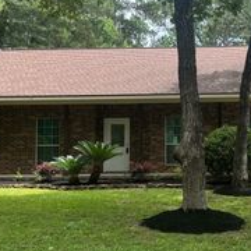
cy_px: 130
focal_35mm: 59
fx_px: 484
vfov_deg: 29.1
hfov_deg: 28.2
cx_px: 216
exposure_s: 1/980
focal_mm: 6.76
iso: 80
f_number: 1.78
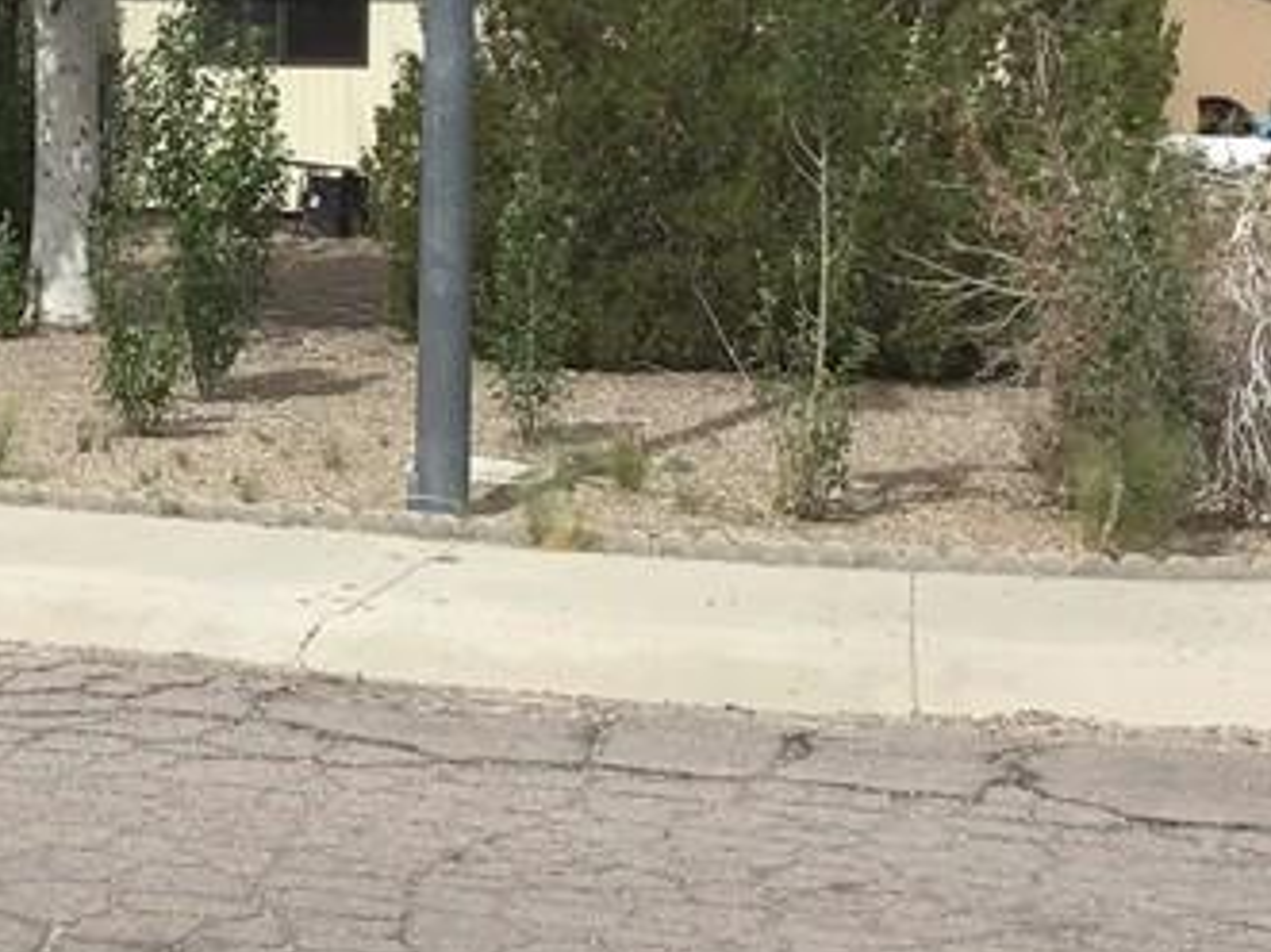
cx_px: -104
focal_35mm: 96
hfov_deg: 19.6
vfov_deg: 15.3
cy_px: 207
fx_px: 3524
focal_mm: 3.3
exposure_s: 1/2331
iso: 25
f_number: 2.4
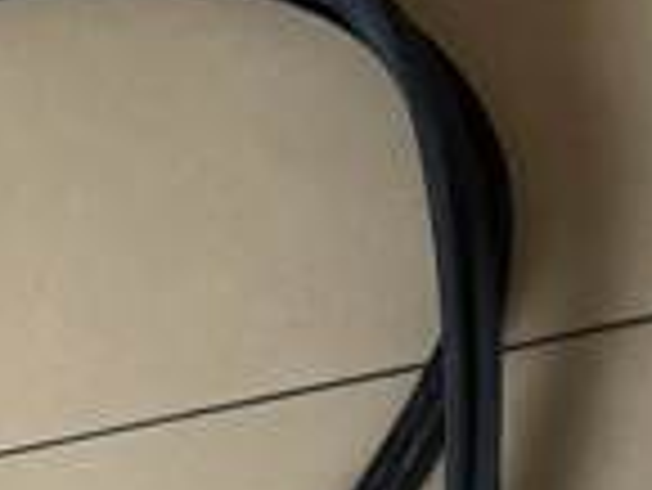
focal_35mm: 86
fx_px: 1621
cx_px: 7
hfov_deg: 21.9
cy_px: 544
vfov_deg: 16.6
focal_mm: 5.1
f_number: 1.6
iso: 320
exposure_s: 1/50
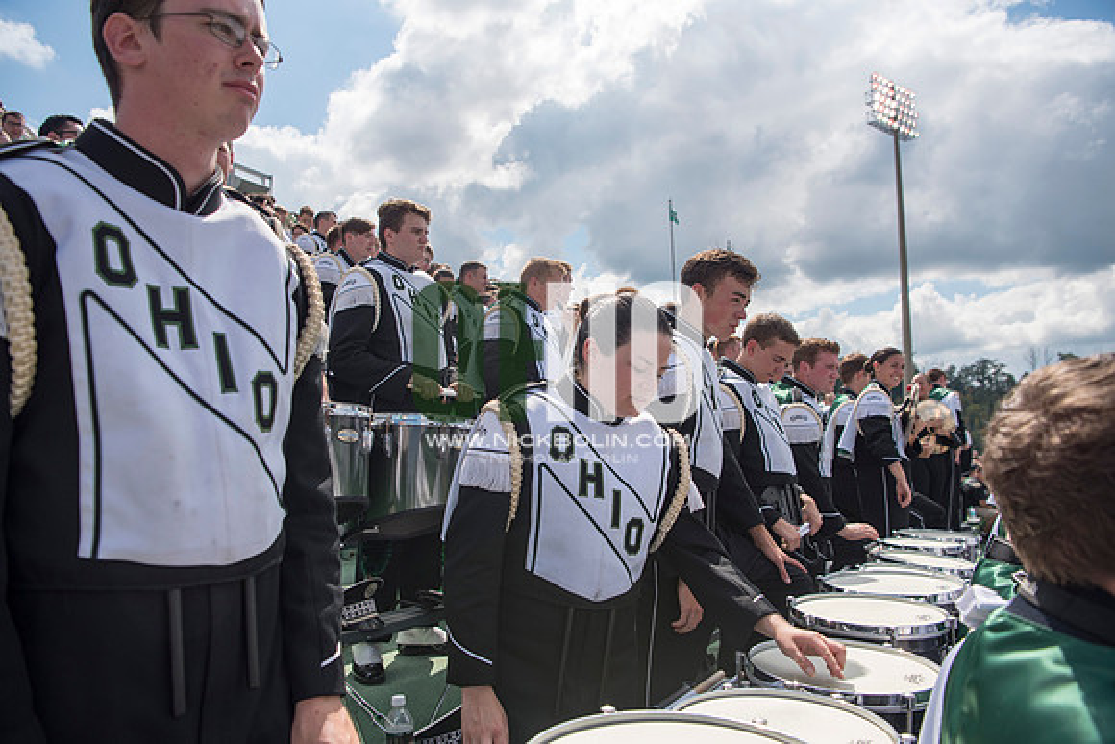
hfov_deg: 73.7
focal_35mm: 24
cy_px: 372
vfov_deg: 53.2
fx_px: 743
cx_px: 558
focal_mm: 24
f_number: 4.5
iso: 200
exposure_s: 1/2500
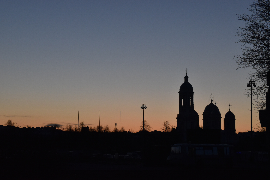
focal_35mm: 82
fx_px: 619
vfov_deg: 16.6
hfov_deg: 24.6
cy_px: 90
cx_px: 135
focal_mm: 55
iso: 800
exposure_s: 1/160
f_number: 13
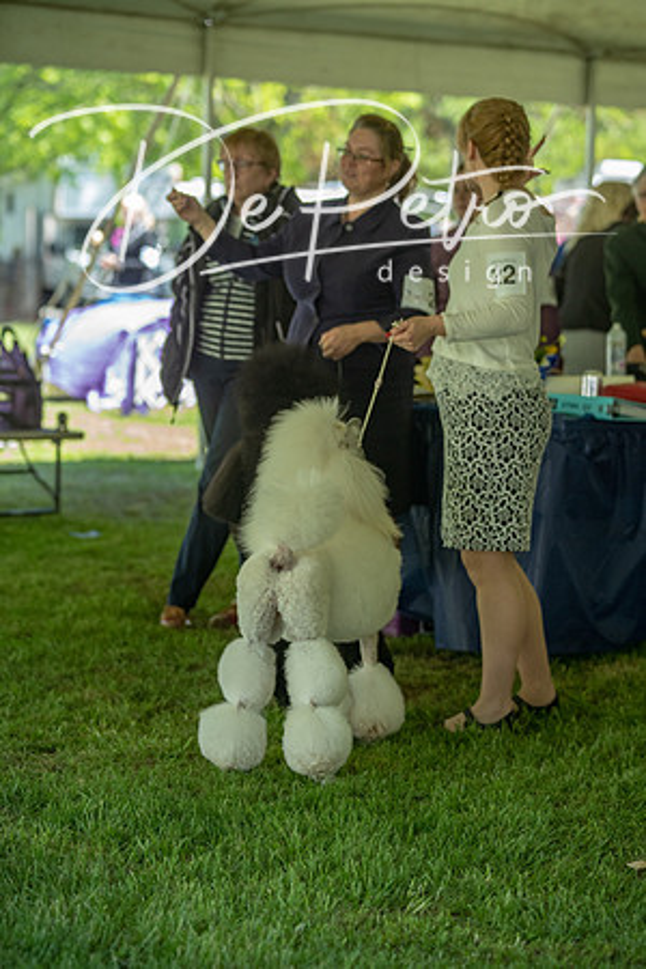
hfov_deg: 13.7
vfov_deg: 20.4
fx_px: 2691
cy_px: 484
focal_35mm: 100
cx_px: 323
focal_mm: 100
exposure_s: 1/1000
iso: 1600
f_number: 4
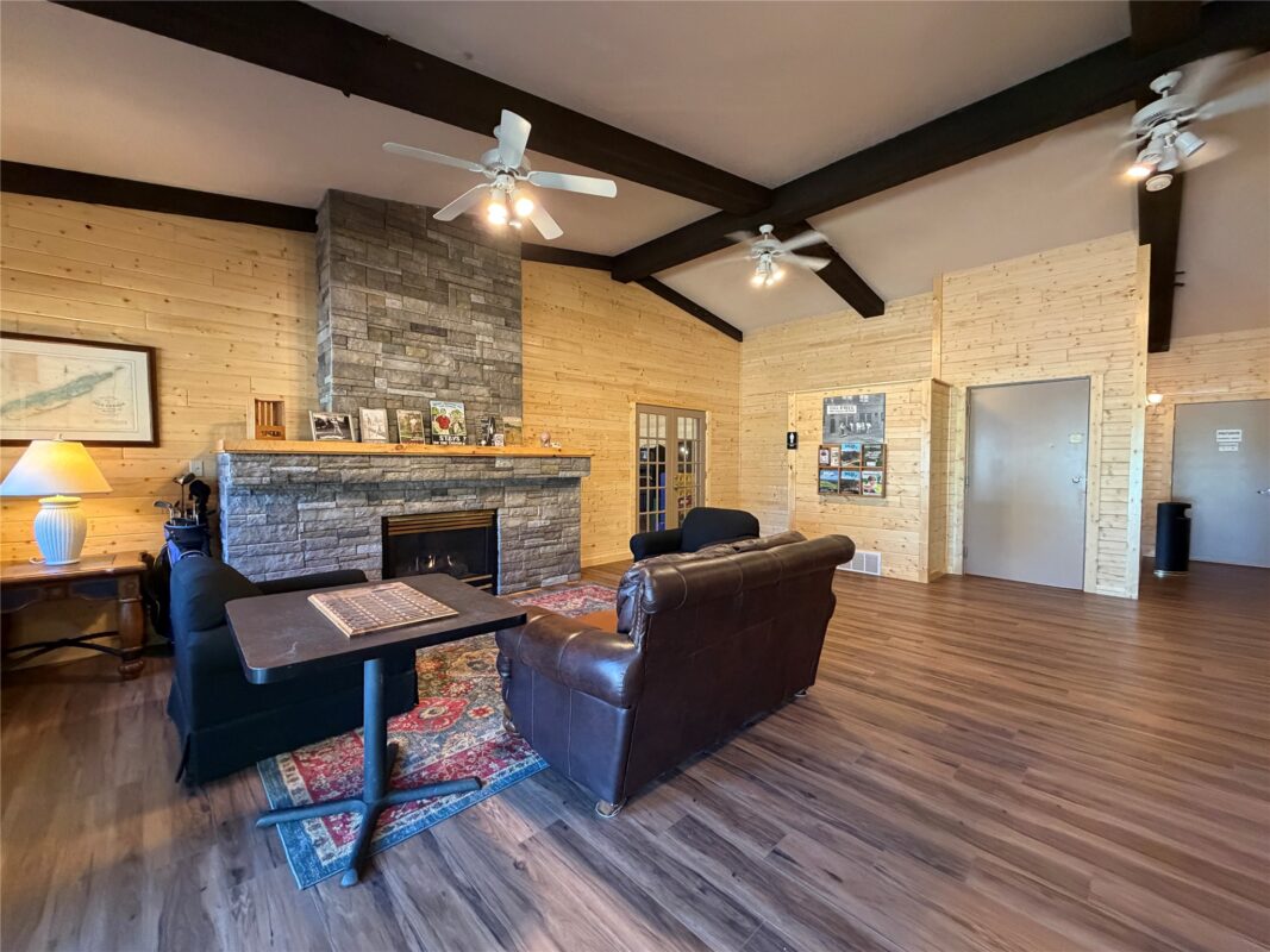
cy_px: 476
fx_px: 514
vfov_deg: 85.7
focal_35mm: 14
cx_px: 635
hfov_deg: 102.1
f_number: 2.2
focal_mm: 2.22
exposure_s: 1/60
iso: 640
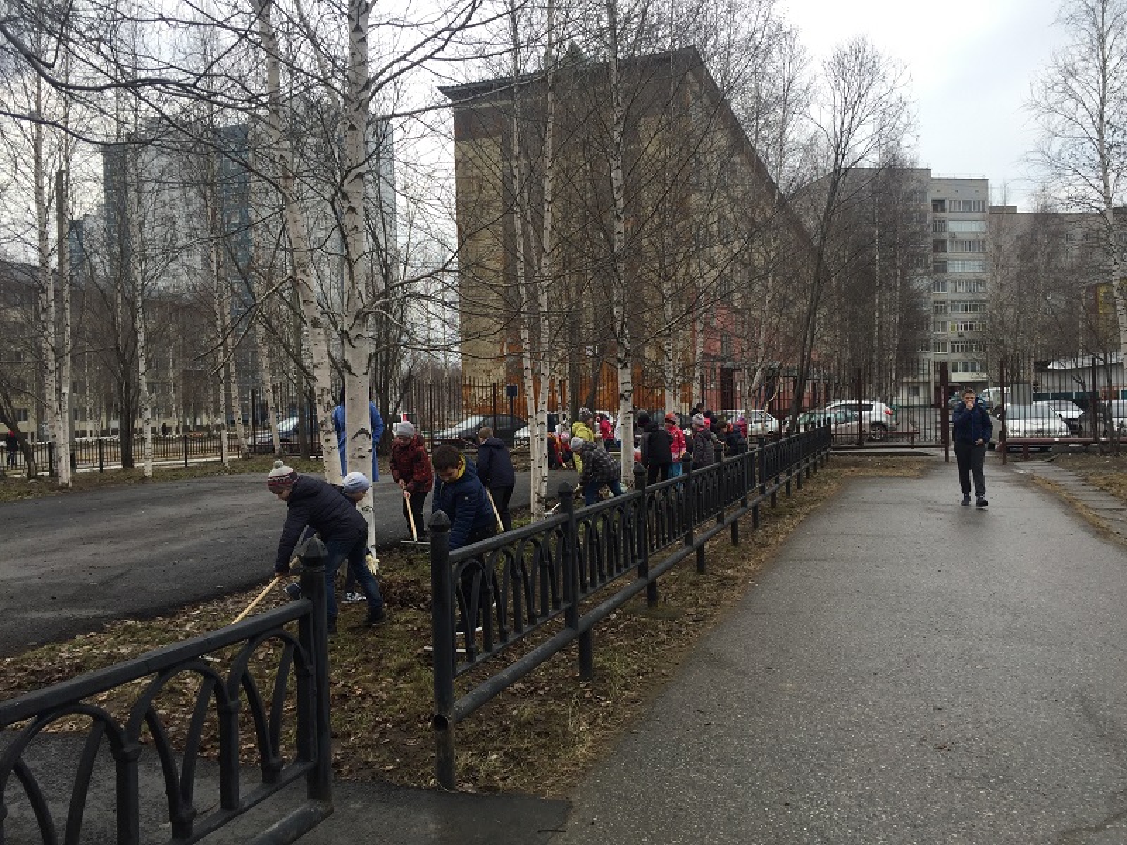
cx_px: 564
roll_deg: +0.5
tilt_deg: -2.1
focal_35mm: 29
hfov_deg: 61.7
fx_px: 944
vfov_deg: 48.2
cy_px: 422
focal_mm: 4.15
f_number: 2.2
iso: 32
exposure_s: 1/807
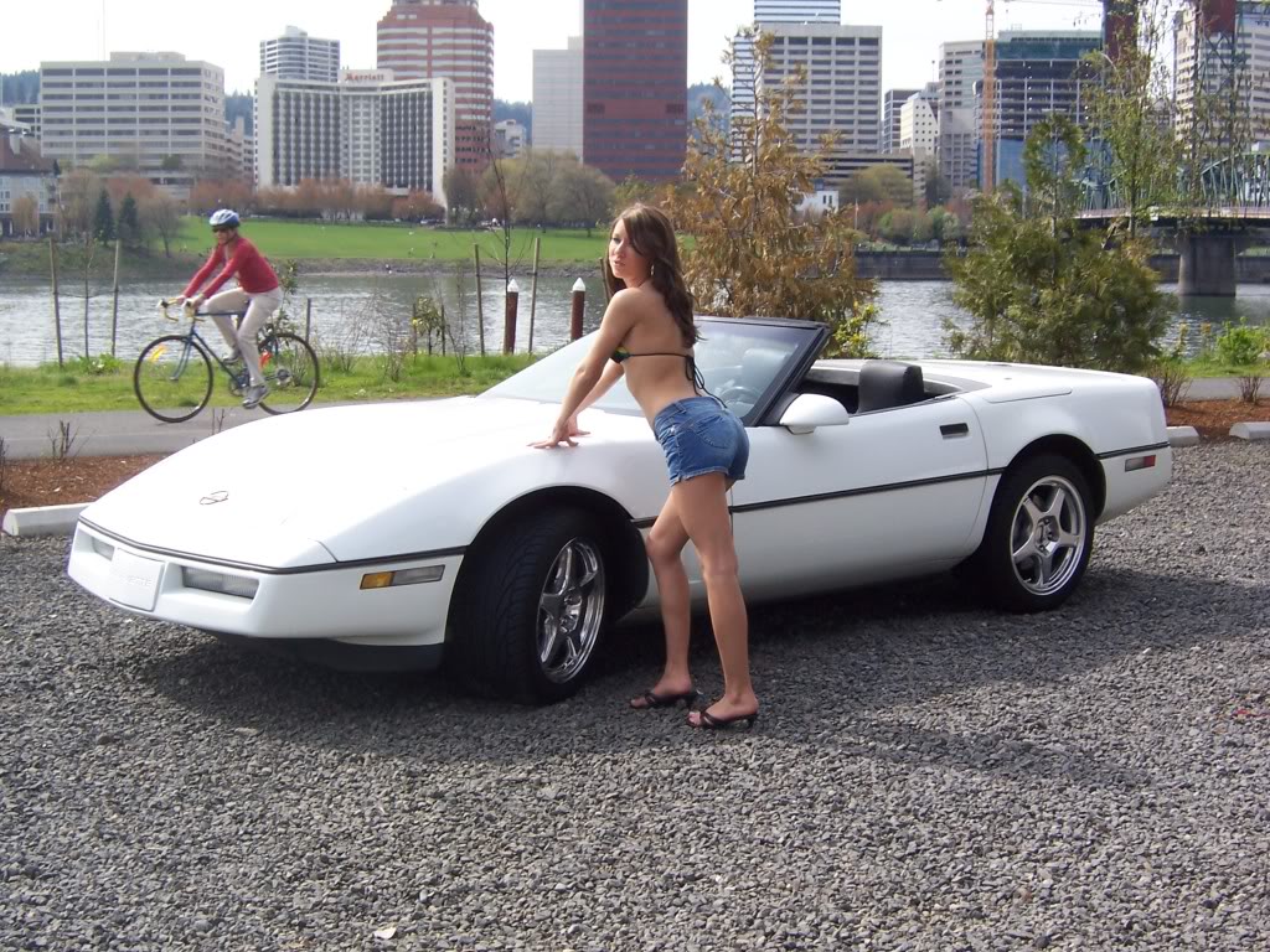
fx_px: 1981
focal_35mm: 54
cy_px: 476
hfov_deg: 35.5
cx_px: 635
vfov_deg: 27.0
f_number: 5.6
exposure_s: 1/180
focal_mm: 9
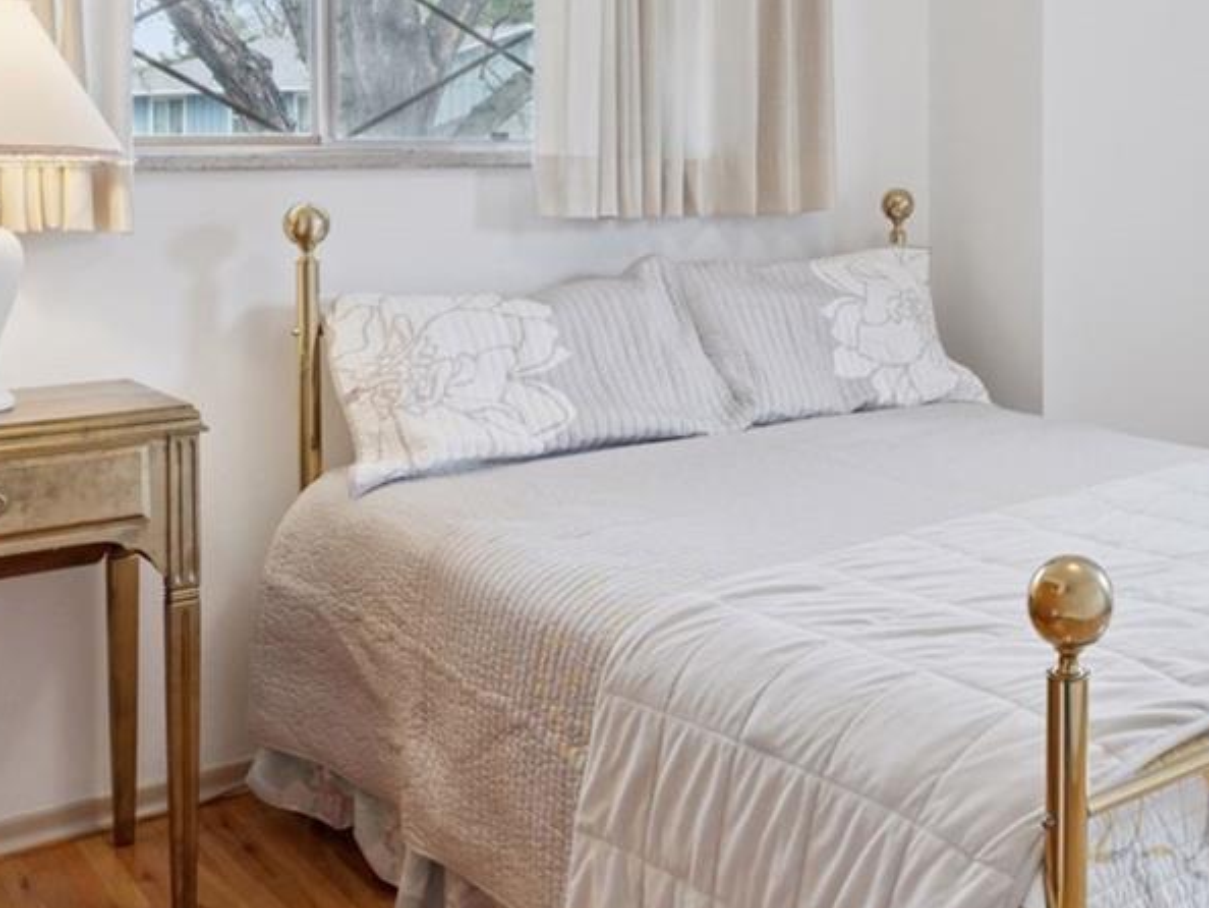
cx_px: 1046
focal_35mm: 44
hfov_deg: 40.3
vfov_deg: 31.9
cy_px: 169
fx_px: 1537
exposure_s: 1/13
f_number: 13
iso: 400
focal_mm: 17
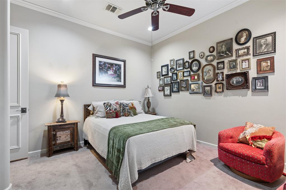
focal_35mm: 16
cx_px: 143
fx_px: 127
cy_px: 95
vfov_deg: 73.7
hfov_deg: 96.7
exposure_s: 1/5
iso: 200
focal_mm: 16
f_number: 8
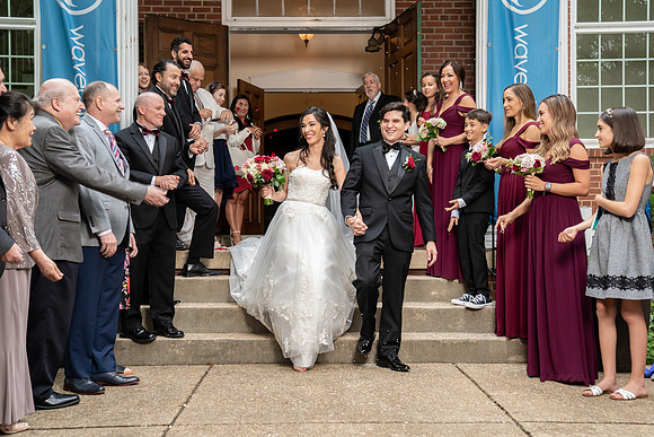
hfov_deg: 47.4
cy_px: 222
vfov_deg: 32.6
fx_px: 745
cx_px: 332
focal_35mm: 41
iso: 800
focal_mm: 40
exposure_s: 1/250
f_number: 4
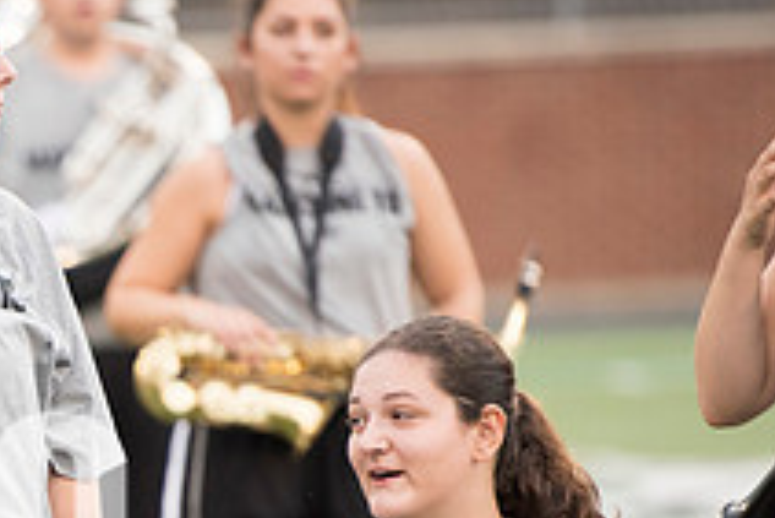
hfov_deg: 3.8
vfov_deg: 2.6
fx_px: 11546
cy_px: 586
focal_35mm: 536
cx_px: -151
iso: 1000
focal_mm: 195
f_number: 2.8
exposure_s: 1/1250
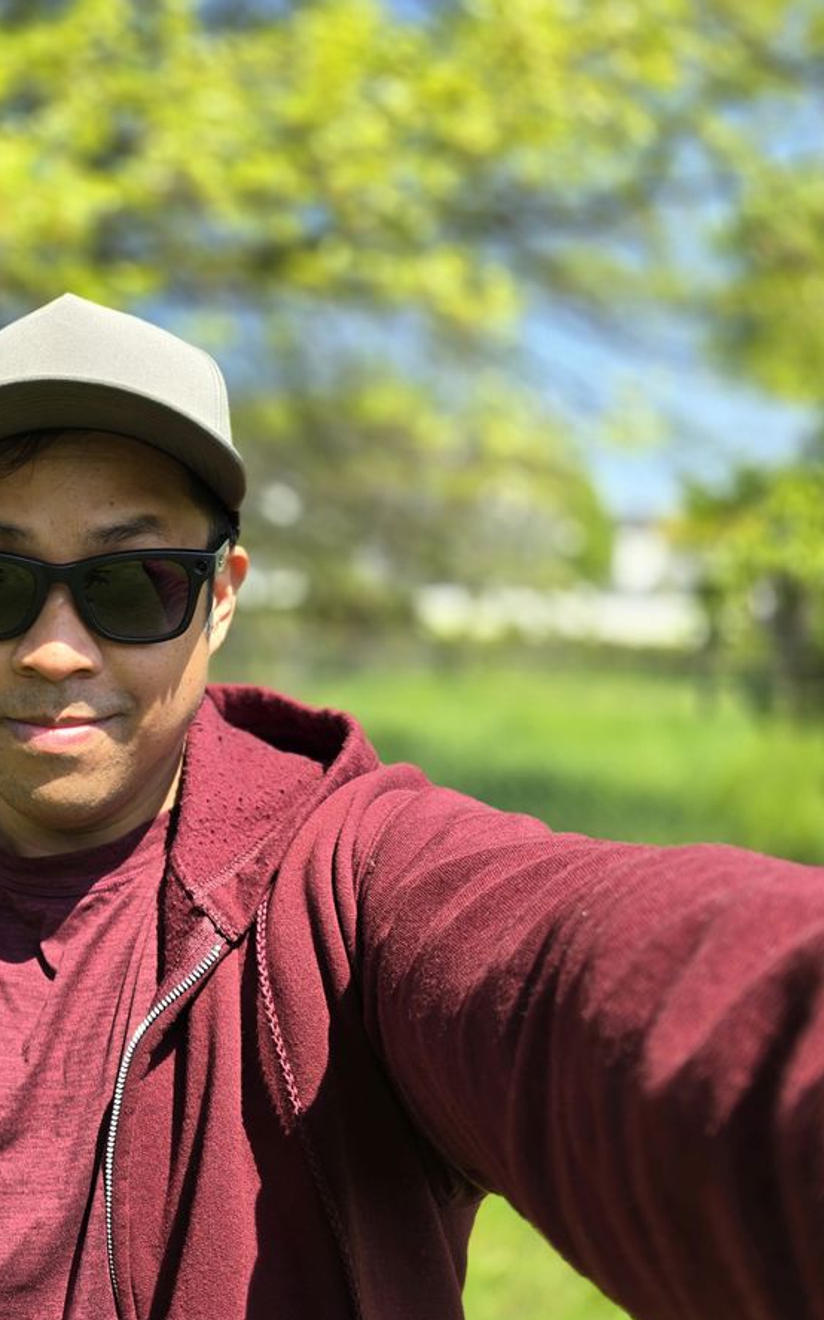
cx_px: -43
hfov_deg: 34.1
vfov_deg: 58.2
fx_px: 1186
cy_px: 665
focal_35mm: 33
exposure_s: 1/267
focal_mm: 6.3
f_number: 1.7
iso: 12
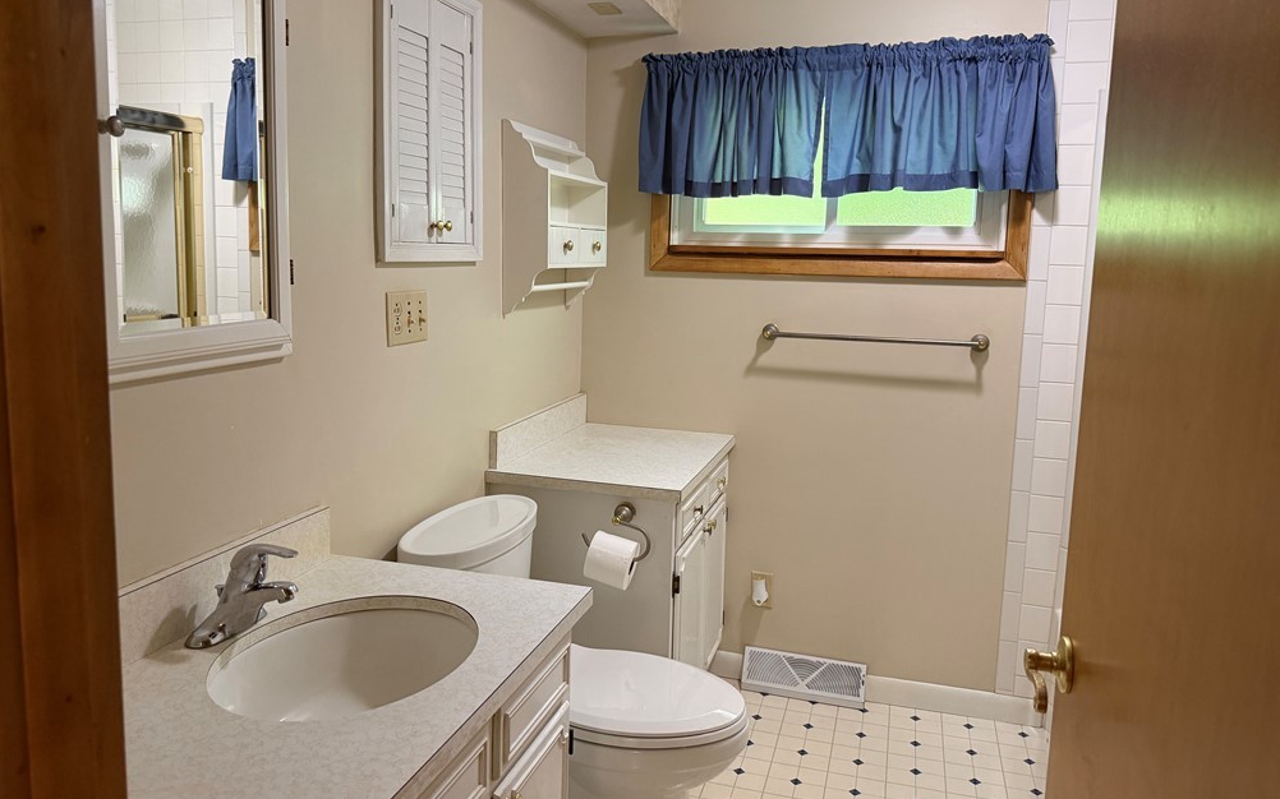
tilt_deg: -7.9
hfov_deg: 70.4
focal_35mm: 26
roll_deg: -1.3
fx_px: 907
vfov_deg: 47.5
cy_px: 356
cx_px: 636
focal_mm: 6.76
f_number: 1.78
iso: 320
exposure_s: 1/60
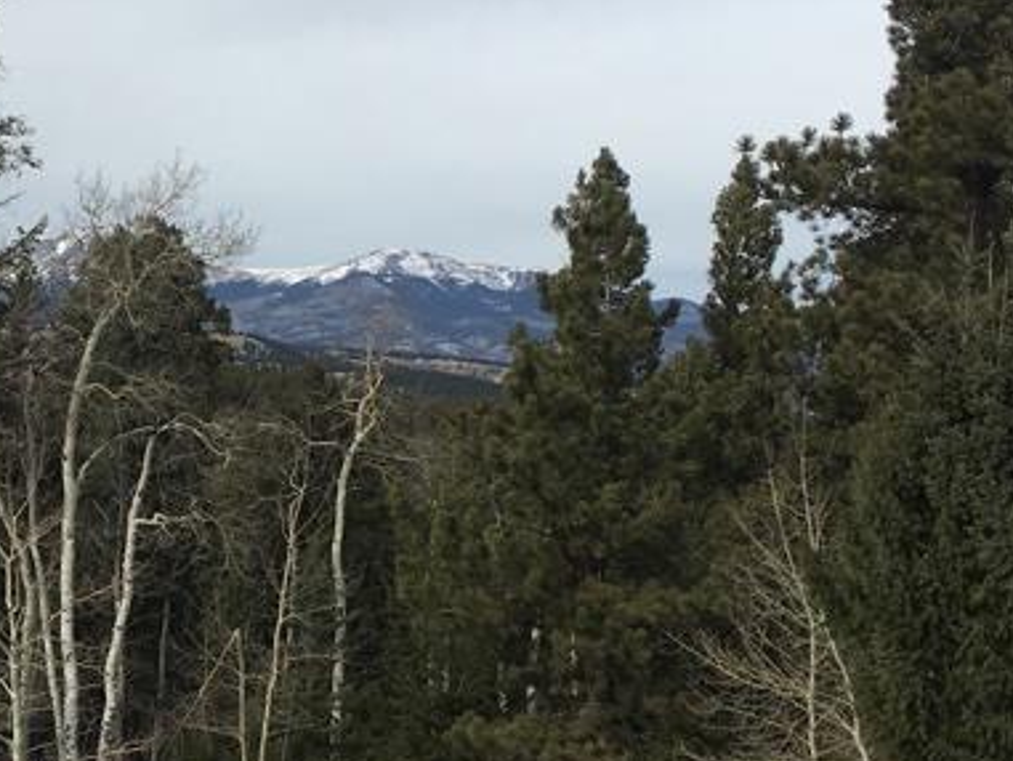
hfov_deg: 24.1
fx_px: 2283
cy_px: 415
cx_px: 48
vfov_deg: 18.9
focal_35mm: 78
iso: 25
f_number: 2.2
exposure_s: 1/1479
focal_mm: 4.15
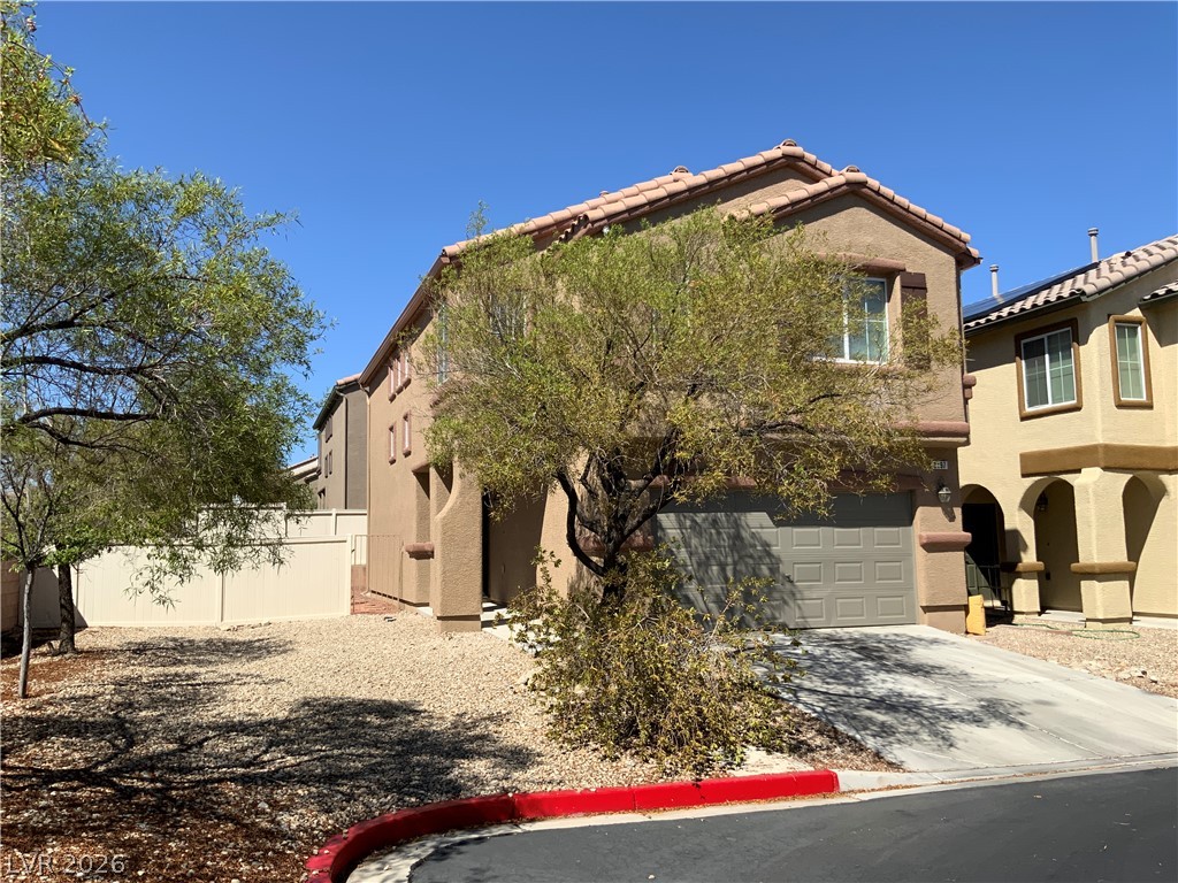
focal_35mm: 29
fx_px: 987
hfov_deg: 61.7
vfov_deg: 48.2
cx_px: 589
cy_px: 442
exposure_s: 1/2141
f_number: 1.8
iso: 20
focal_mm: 3
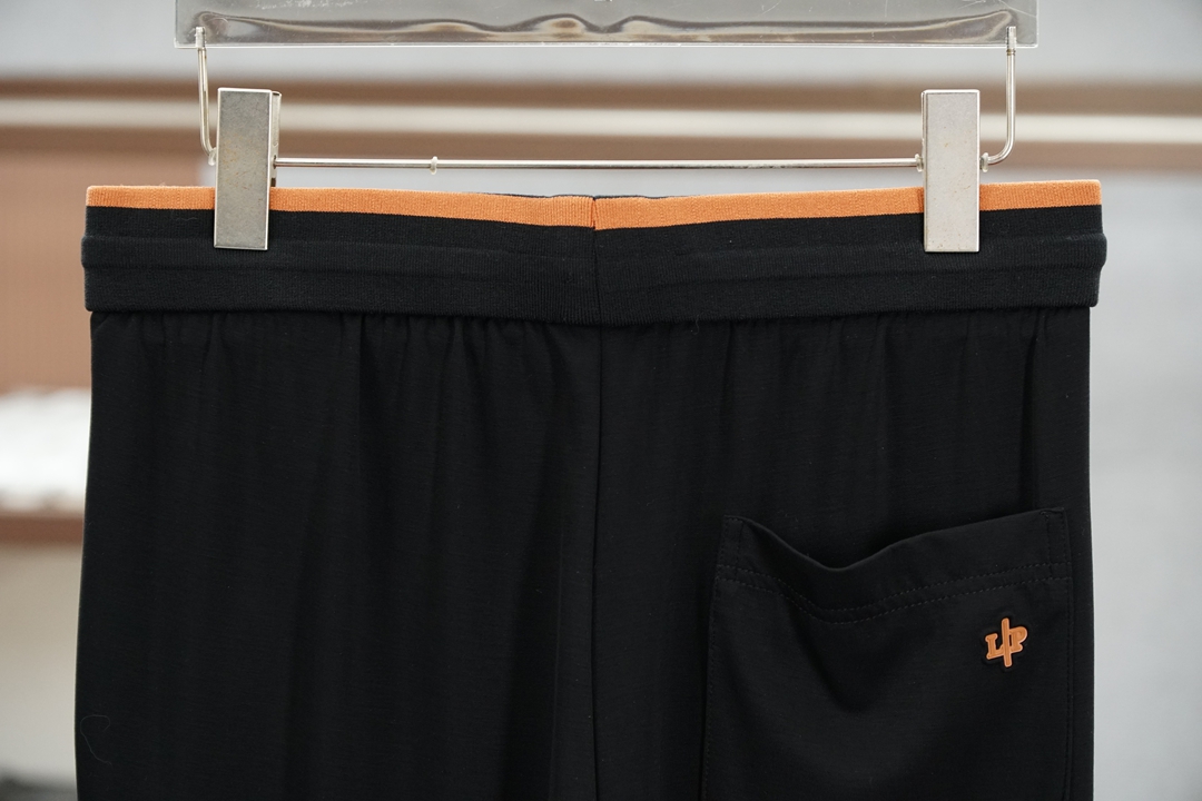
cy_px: 400
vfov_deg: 13.0
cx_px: 601
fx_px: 3506
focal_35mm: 105
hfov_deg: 19.5
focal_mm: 70
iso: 1600
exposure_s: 1/80
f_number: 4
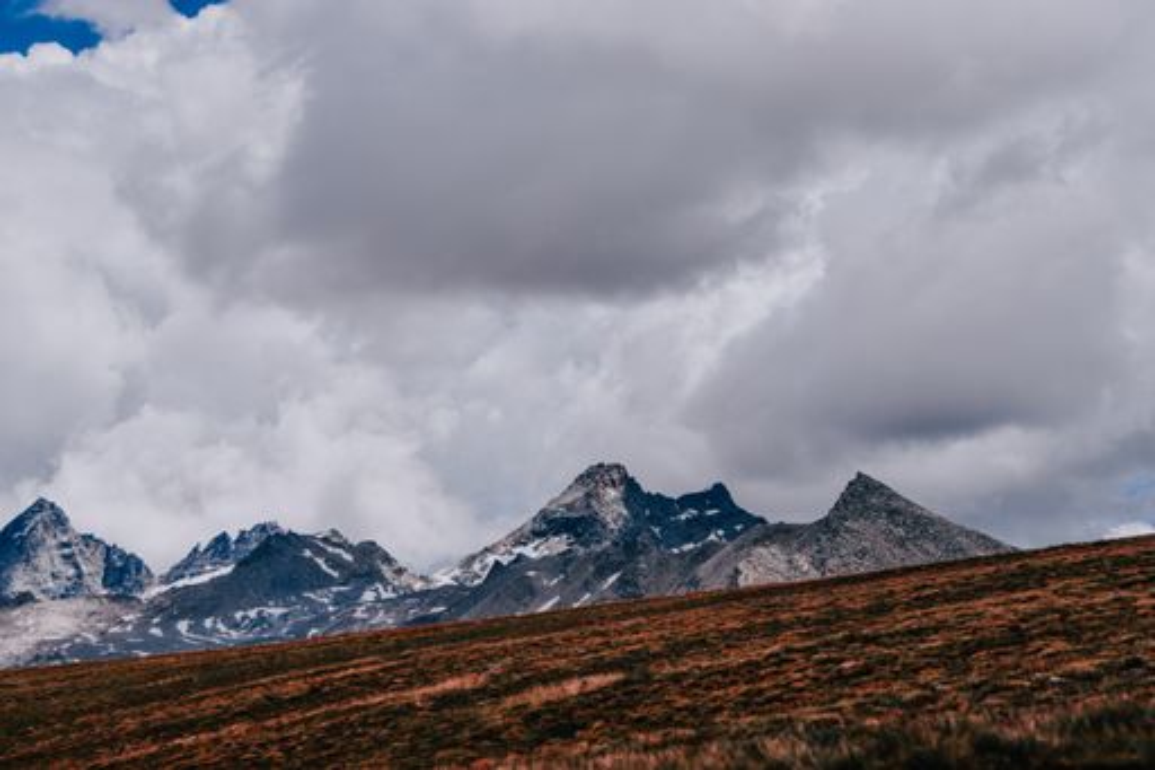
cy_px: 385
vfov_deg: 18.2
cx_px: 578
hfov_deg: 27.0
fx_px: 2405
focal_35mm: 75
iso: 100
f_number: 4.5
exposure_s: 1/2000
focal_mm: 50
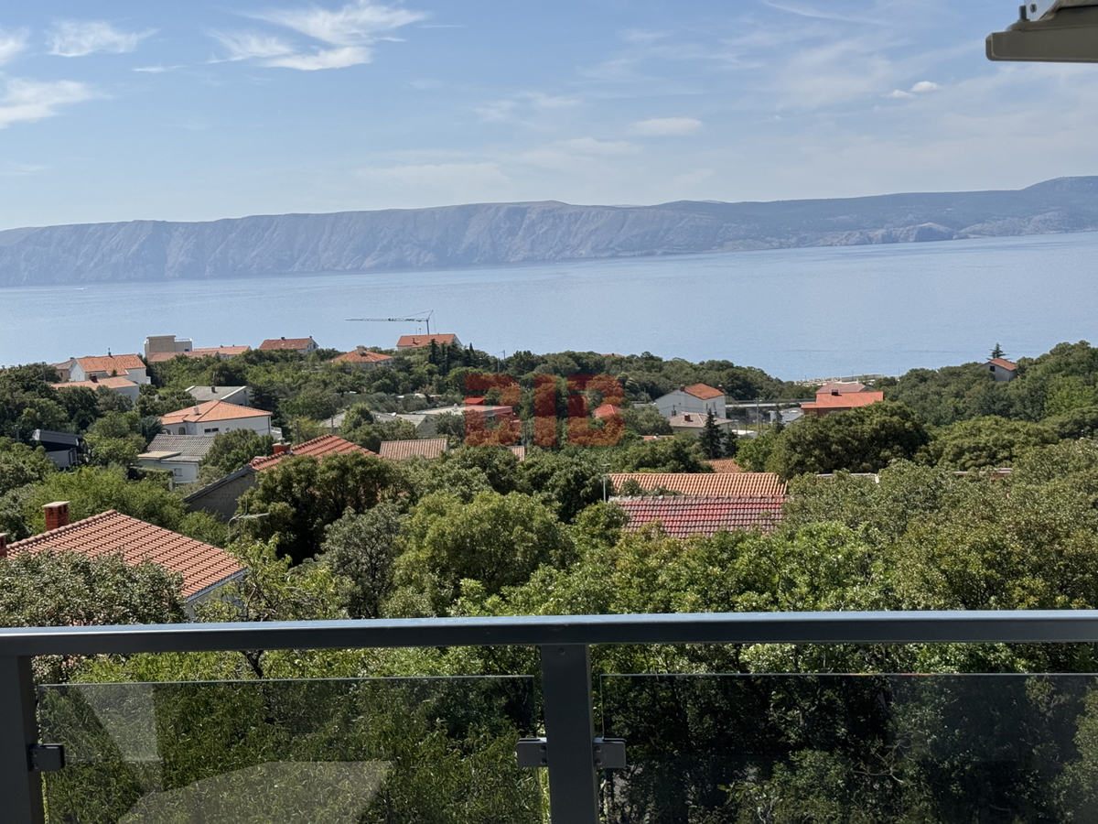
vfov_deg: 30.3
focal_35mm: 48
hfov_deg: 39.7
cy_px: 412
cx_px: 549
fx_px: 1523
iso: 64
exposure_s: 1/5848
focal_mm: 6.76
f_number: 1.78
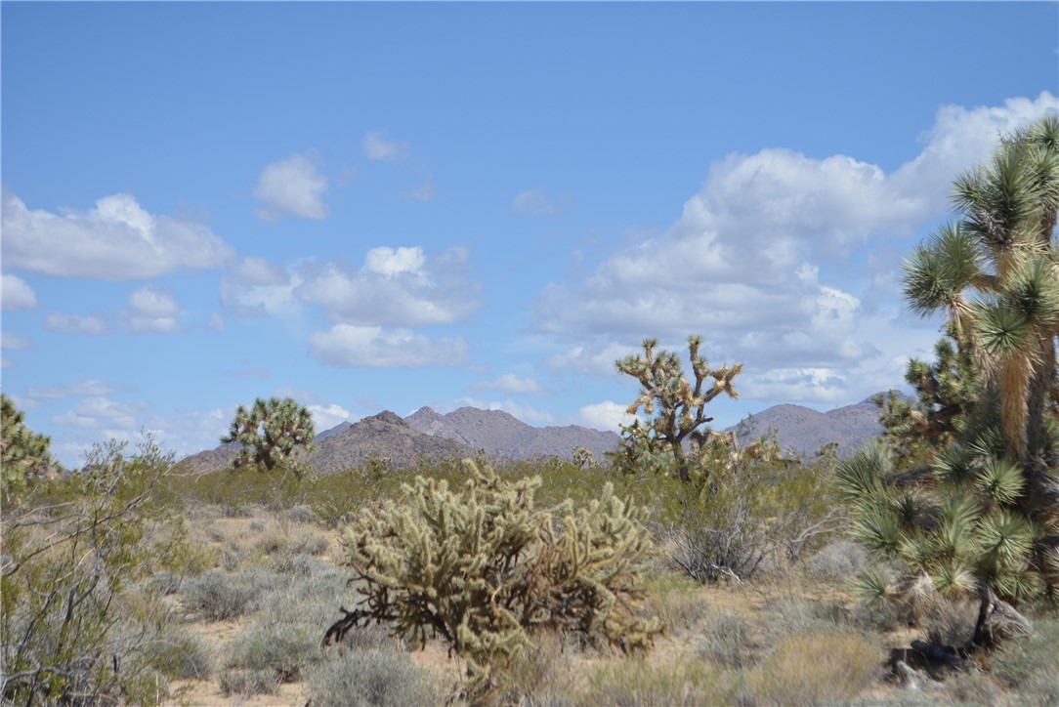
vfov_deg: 16.6
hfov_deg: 24.6
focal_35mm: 82
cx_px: 530
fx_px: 2428
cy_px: 354
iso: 400
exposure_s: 1/2000
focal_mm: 55
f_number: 7.1
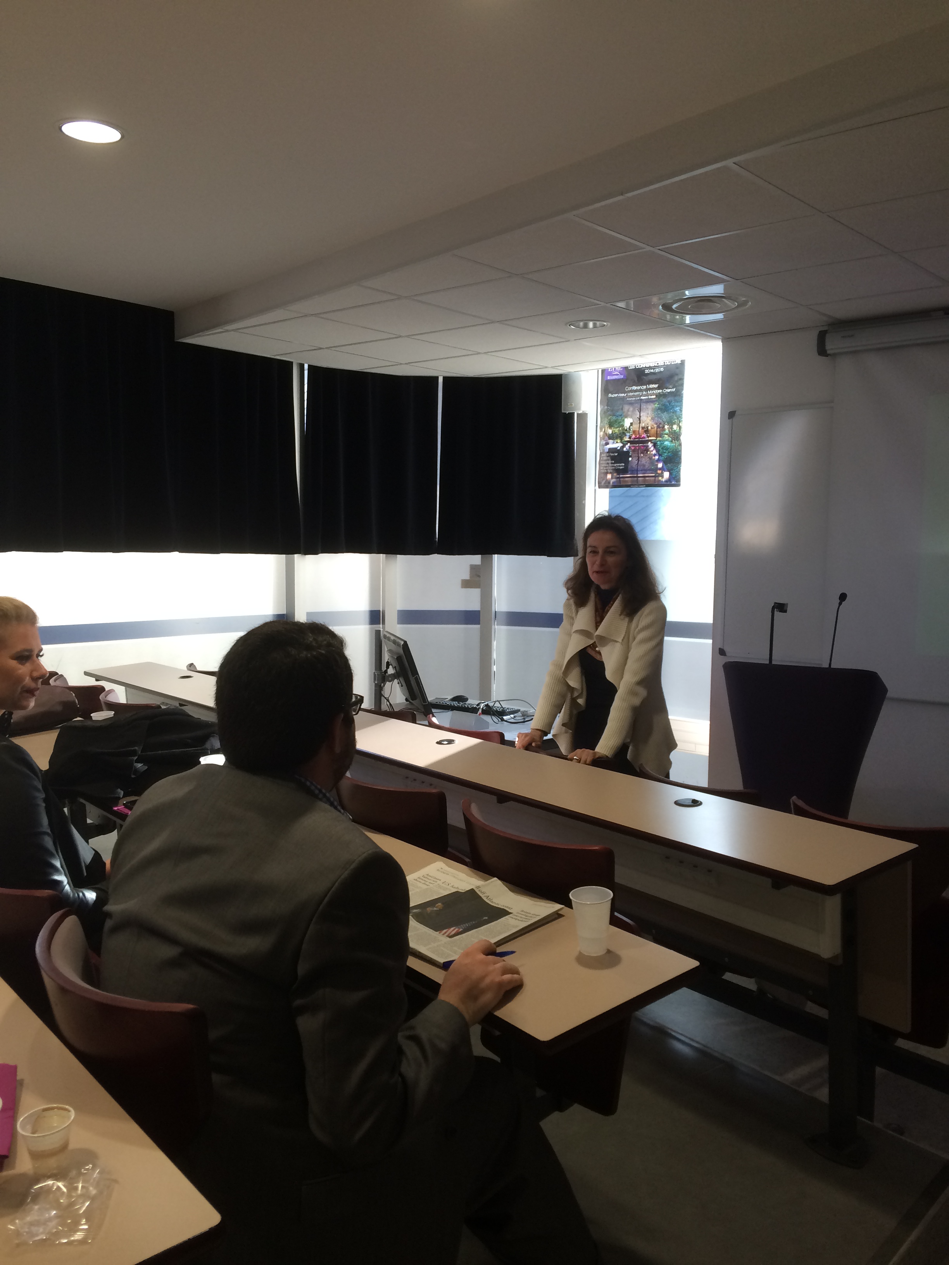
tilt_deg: -5.2
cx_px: 474
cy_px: 632
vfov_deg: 61.7
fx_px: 1060
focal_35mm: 29
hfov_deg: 48.2
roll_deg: +0.1
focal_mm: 4.15
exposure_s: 1/33
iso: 40
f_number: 2.2
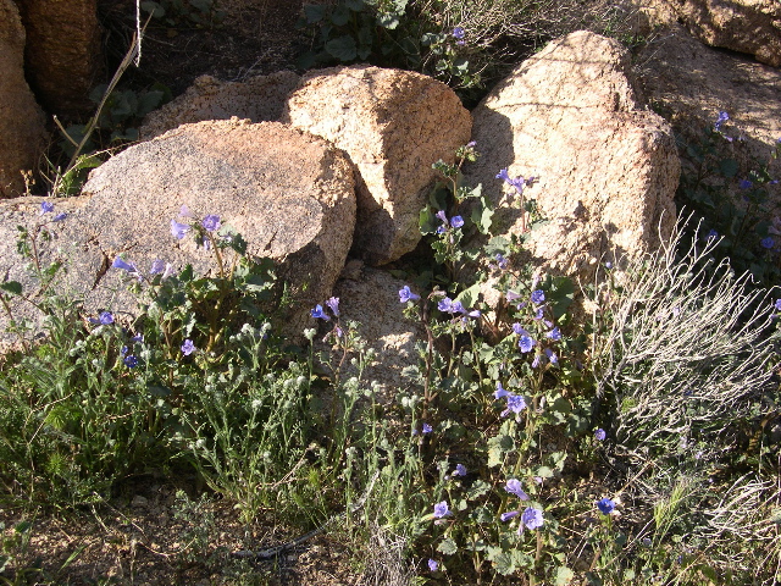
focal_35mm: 38
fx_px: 857
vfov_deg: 37.7
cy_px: 293
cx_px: 390
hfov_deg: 49.0
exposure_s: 1/131
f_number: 7.6
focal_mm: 8
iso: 100
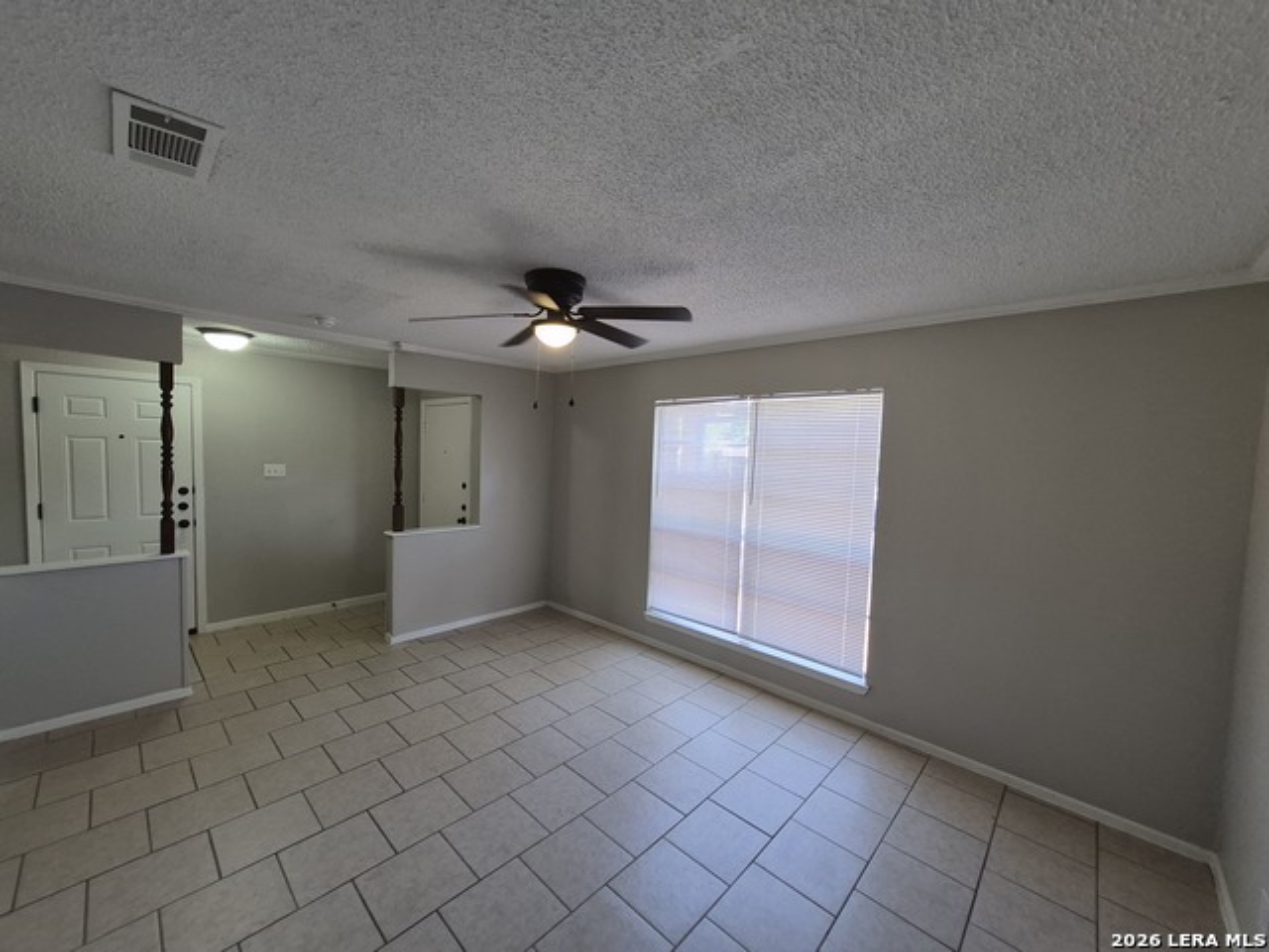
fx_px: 477
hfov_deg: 106.2
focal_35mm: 13
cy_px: 476
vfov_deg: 89.9
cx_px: 634
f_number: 2.2
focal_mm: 1.74
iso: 125
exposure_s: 1/60
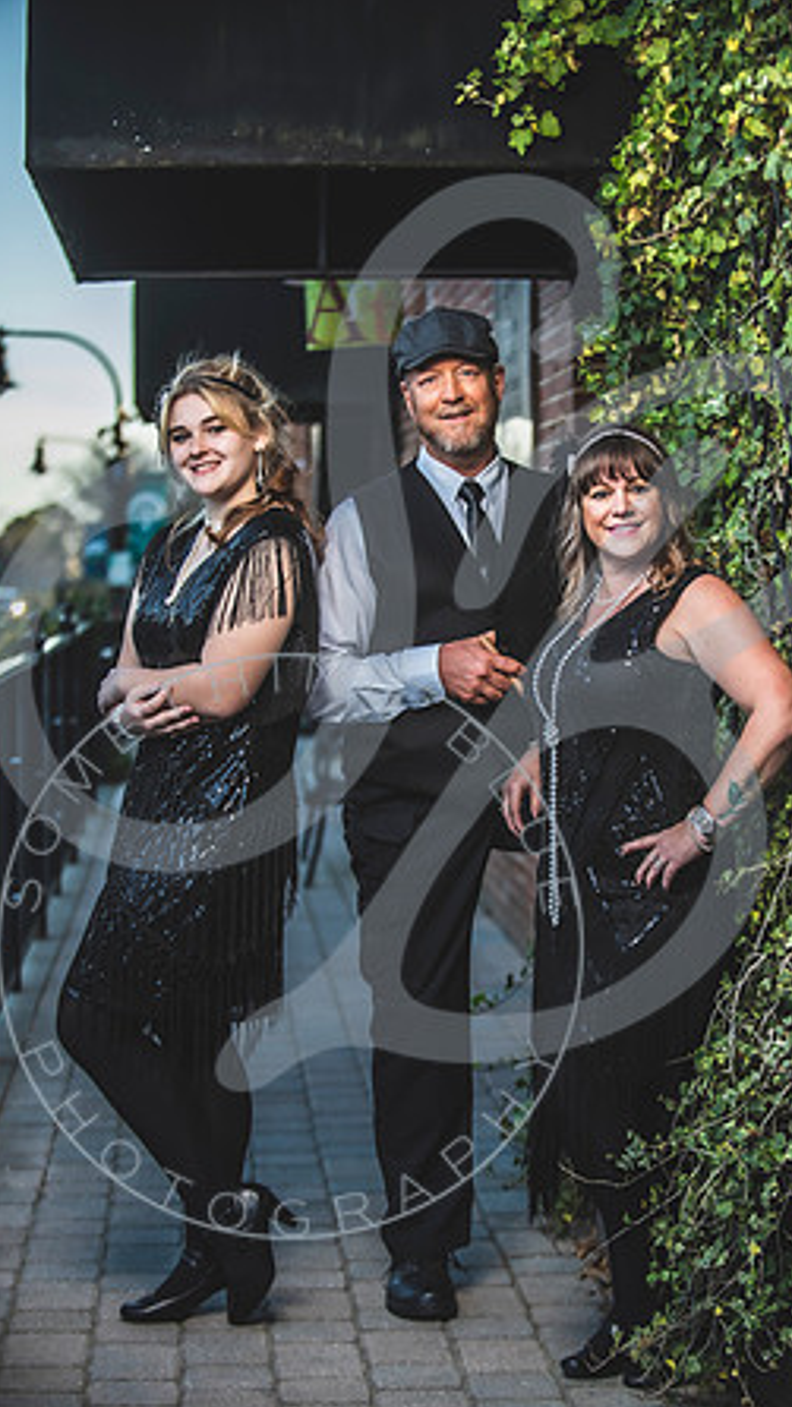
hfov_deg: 16.3
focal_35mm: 74
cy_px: 707
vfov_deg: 28.6
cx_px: 432
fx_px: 2762
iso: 100
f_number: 2.8
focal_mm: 70
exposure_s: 1/250
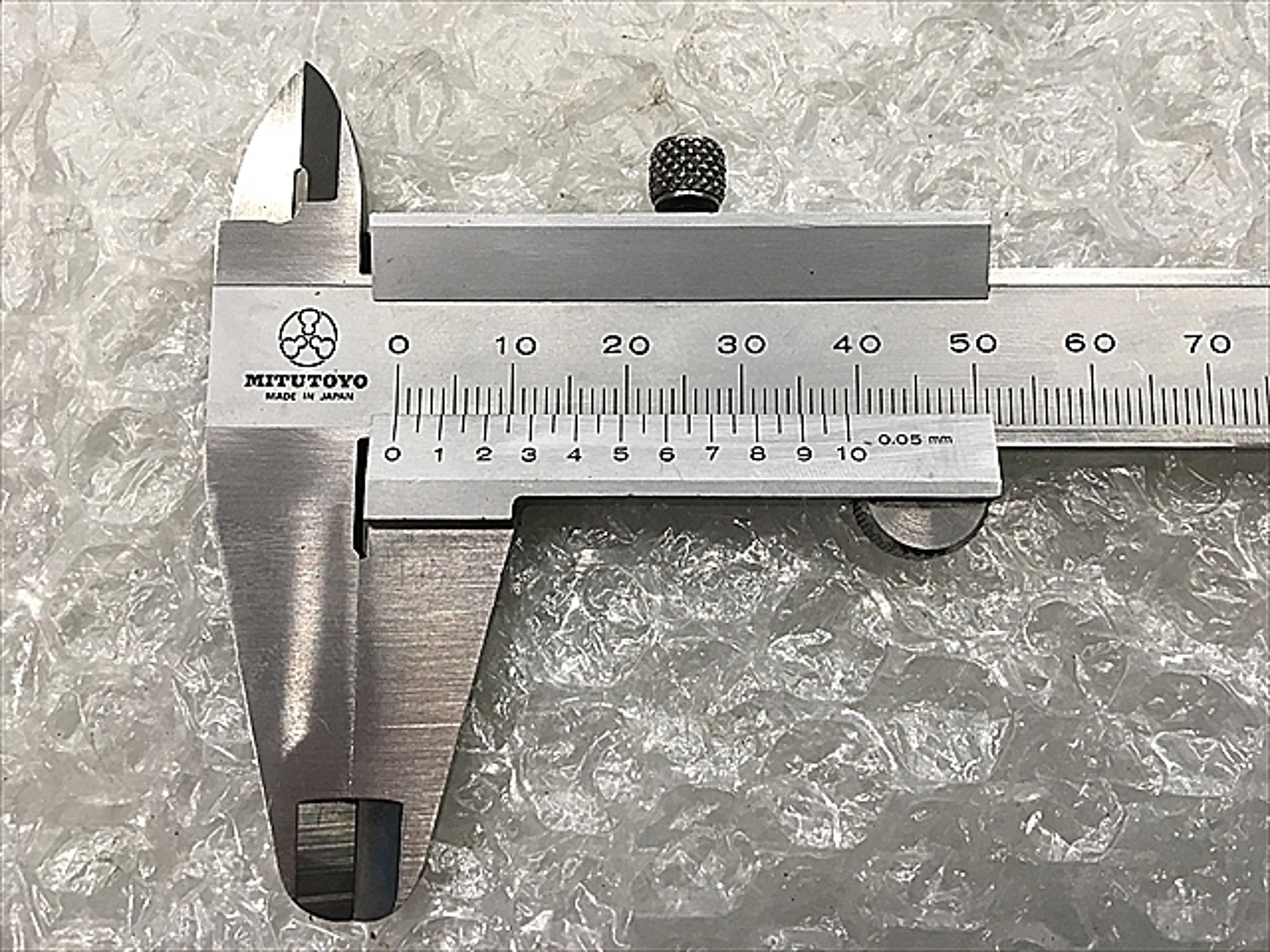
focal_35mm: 29
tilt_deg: -82.4
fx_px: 1064
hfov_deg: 61.7
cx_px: 635
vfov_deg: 48.2
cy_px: 476
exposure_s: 1/30
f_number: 2.2
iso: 50
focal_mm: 4.15
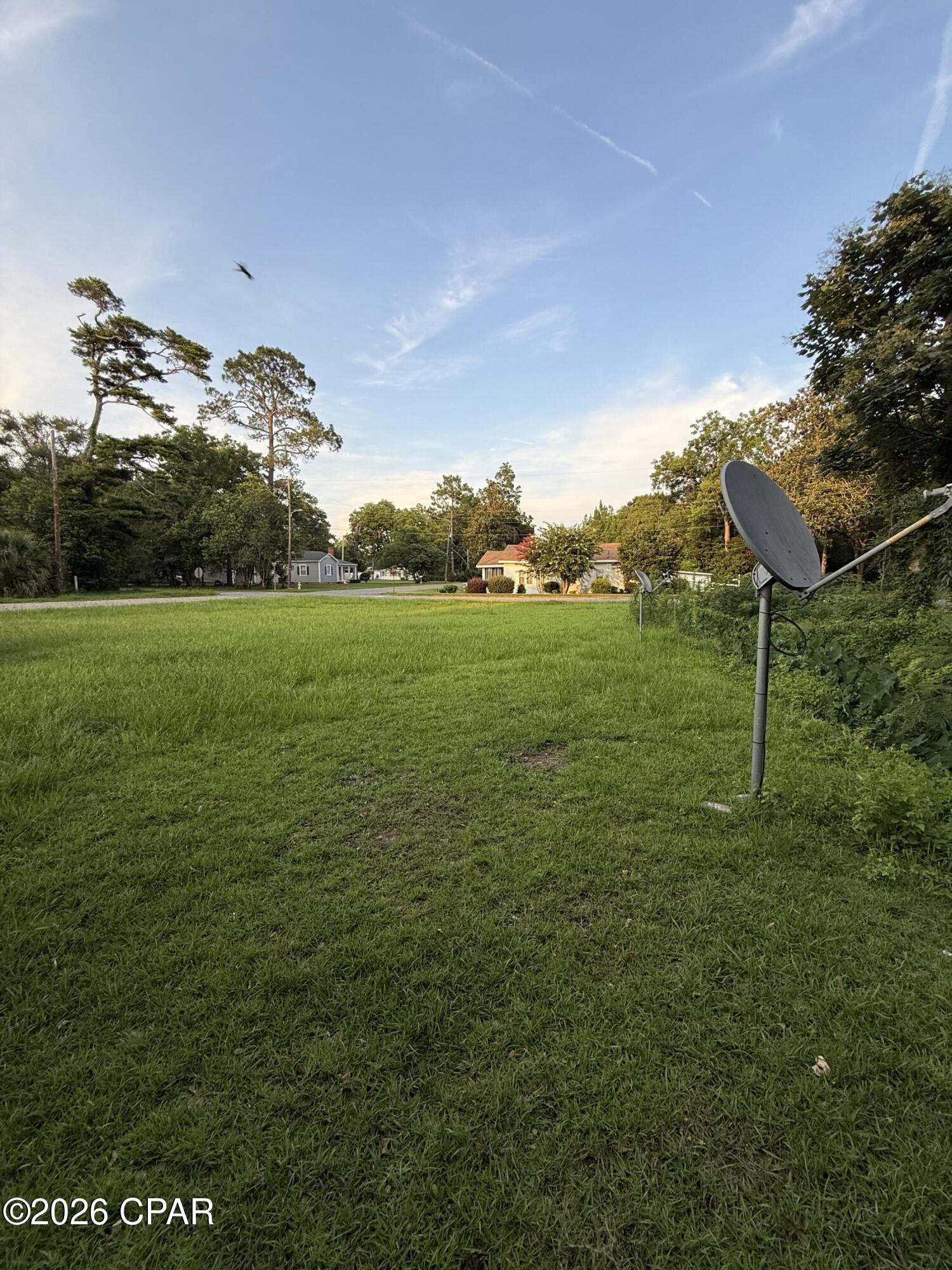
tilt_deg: -5.9
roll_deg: -0.4
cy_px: 635
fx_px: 513
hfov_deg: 85.7
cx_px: 476
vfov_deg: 102.1
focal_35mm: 14
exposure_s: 1/290
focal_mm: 2.22
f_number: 2.2
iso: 50
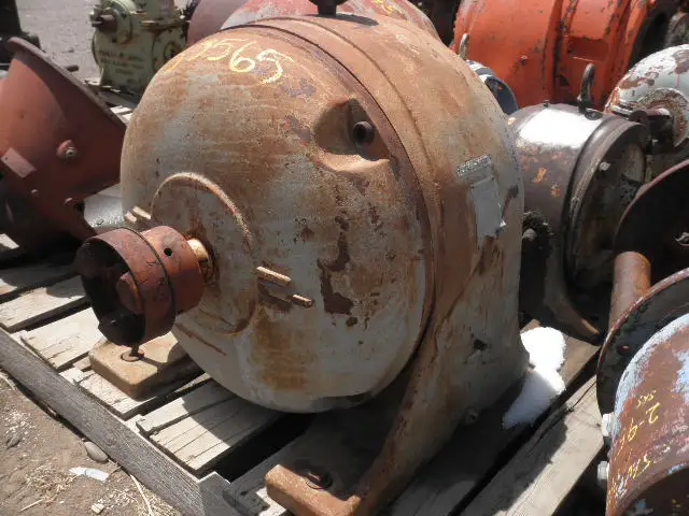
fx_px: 697
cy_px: 258
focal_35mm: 35
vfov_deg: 40.7
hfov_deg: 52.6
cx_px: 344
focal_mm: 6.1
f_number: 9.1
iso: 64
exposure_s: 1/80
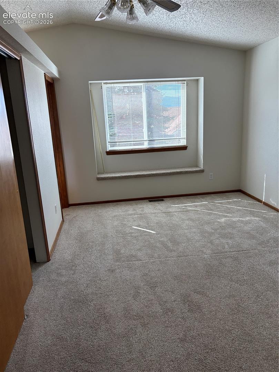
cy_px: 186
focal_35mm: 26
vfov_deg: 67.3
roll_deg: +2.9
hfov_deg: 53.0
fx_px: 280
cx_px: 140
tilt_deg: -13.3
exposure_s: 1/233
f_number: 1.6
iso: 125
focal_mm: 5.96
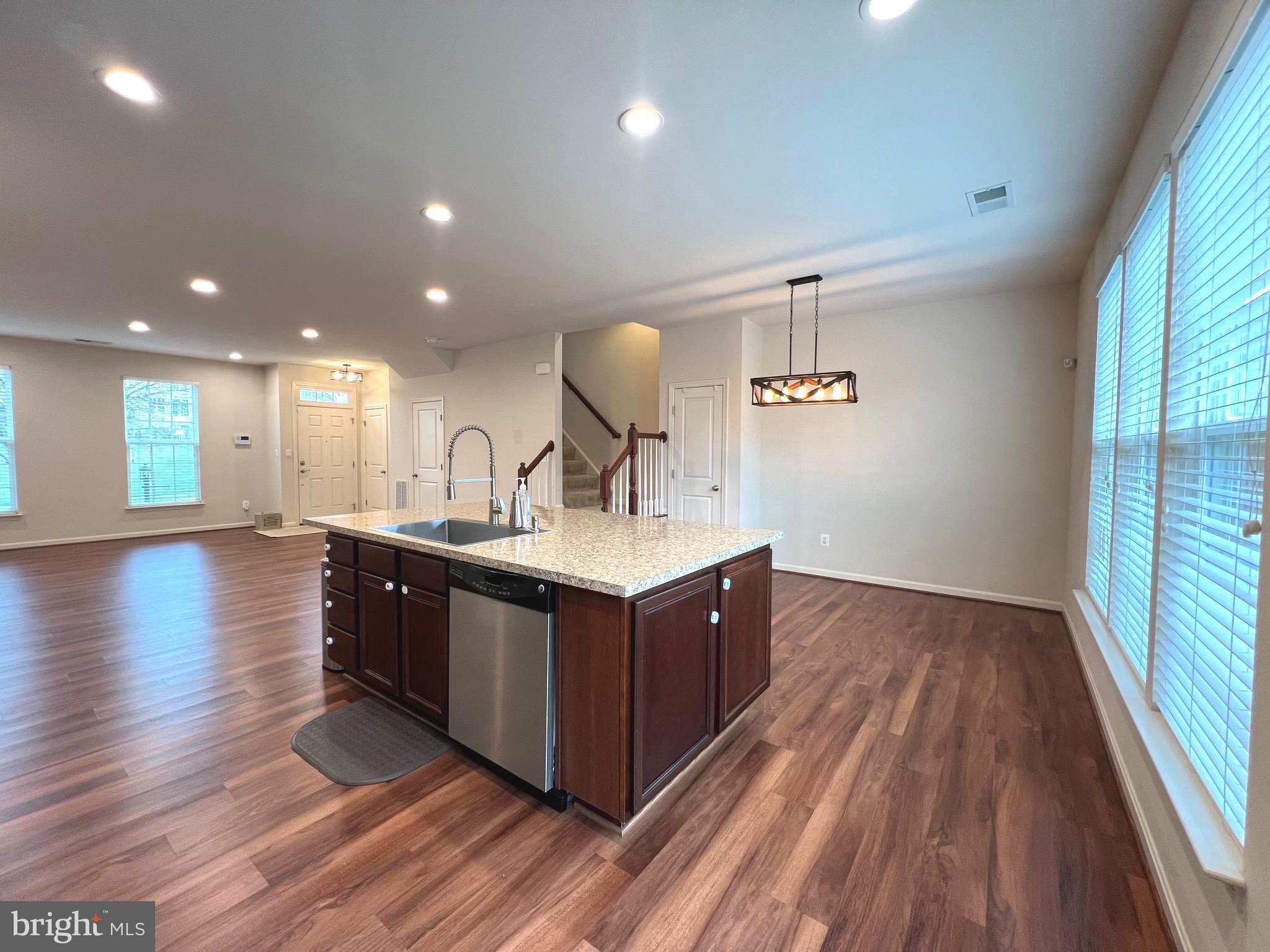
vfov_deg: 89.9
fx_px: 477
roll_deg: -0.8
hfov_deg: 106.2
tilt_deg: -2.6
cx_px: 635
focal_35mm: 13
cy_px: 476
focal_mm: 1.57
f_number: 1.8
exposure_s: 1/60
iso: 160
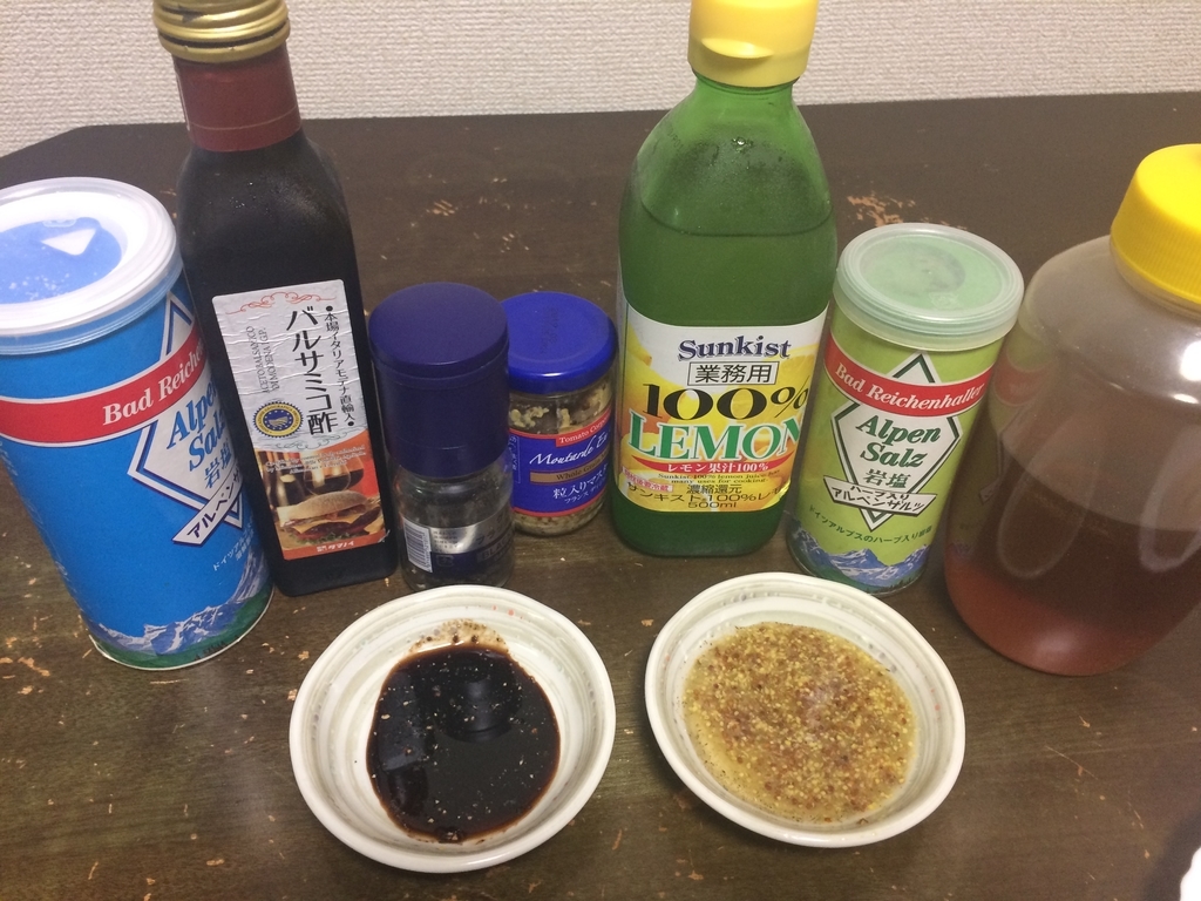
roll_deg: +0.0
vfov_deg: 48.2
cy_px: 450
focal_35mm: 29
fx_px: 1006
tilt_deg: -44.6
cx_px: 600
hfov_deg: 61.7
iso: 125
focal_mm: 4.15
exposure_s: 1/30
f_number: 2.2
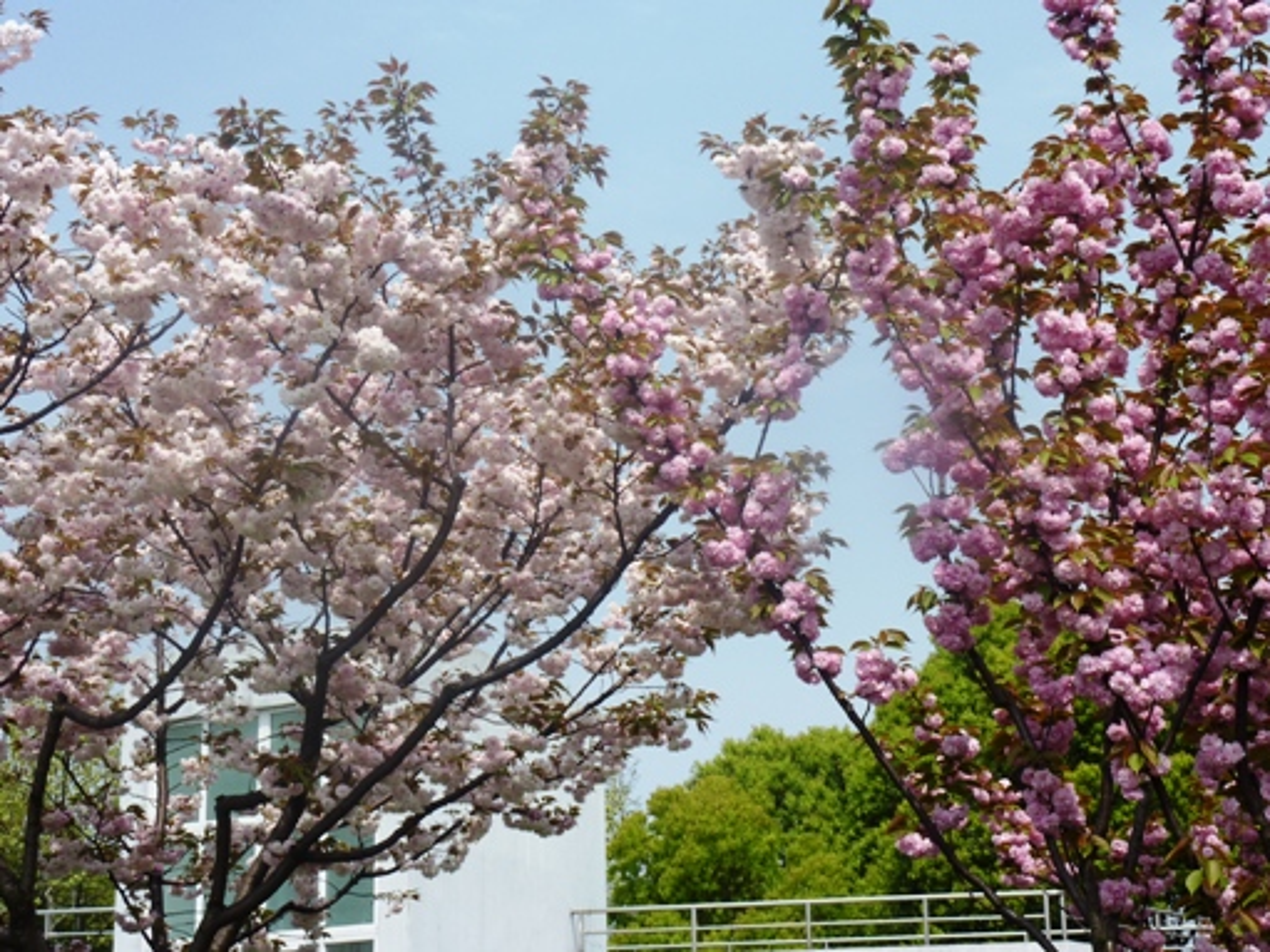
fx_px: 2458
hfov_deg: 29.0
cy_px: 476
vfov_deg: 21.9
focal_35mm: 67
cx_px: 635
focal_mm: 11
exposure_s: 1/500
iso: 80
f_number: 5
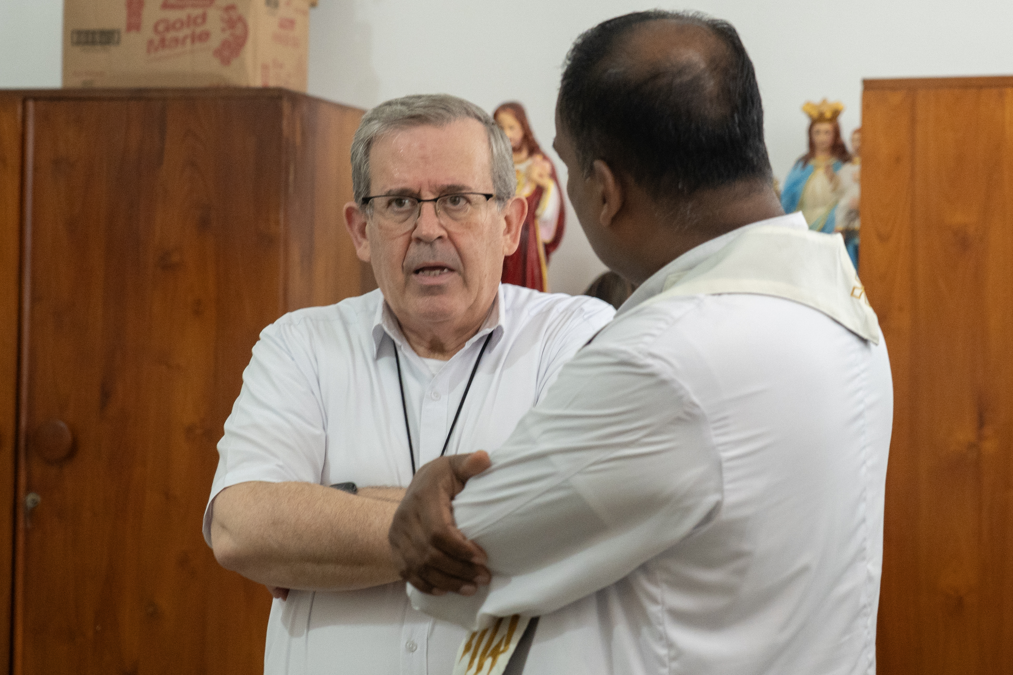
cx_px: 506
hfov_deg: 22.1
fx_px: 2588
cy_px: 338
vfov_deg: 14.9
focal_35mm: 92
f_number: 4
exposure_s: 1/200
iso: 3200
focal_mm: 61
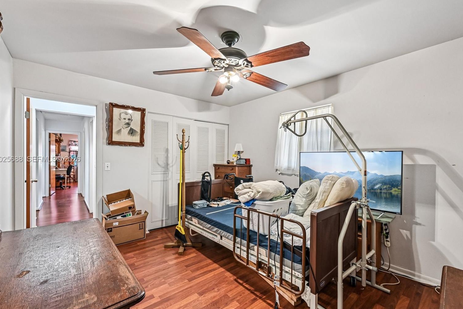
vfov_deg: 77.3
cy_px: 160
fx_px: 193
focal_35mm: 15
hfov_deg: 100.4
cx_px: 232
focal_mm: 14
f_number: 8
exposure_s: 1/25
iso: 2500
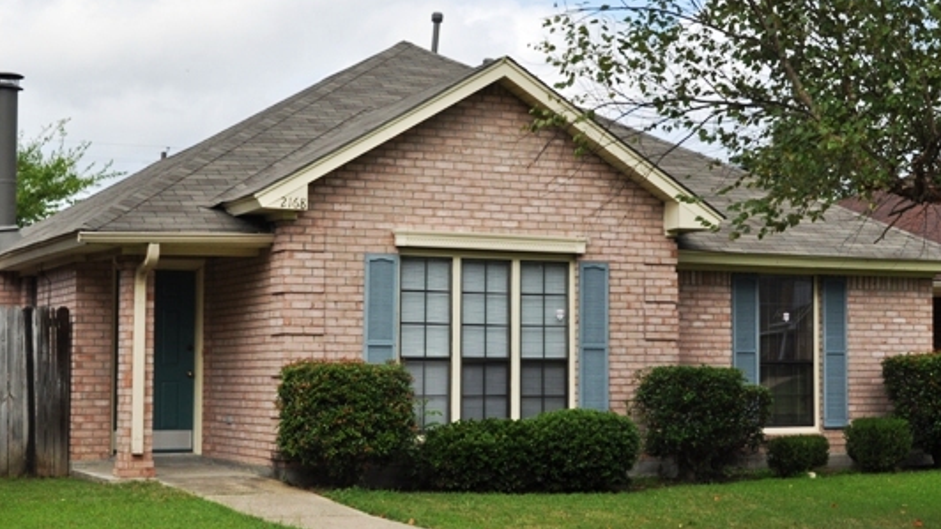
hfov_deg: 30.9
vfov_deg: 17.7
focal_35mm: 68
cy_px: 275
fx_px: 1696
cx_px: 559
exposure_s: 1/200
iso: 200
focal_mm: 36
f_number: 13
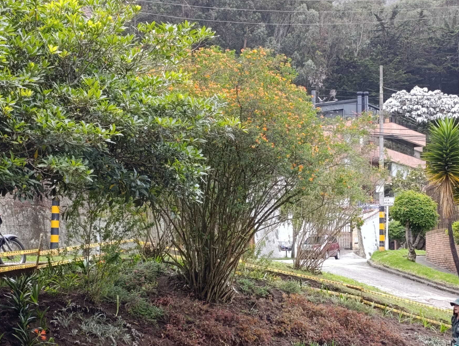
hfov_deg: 28.9
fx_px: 890
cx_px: 252
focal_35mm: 67
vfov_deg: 21.9
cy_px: 217
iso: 100
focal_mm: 6.14
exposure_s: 1/120
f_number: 1.6
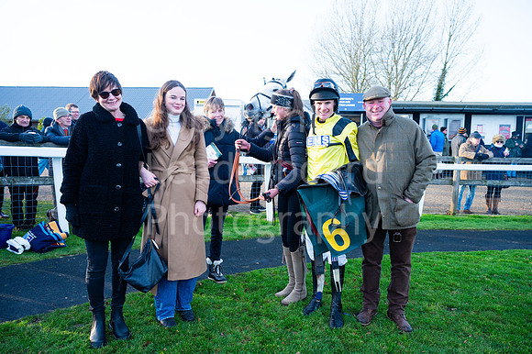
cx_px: 266
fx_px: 421
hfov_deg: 64.6
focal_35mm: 28
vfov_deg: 45.6
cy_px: 177
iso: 800
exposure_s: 1/800
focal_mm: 28.5
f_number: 4
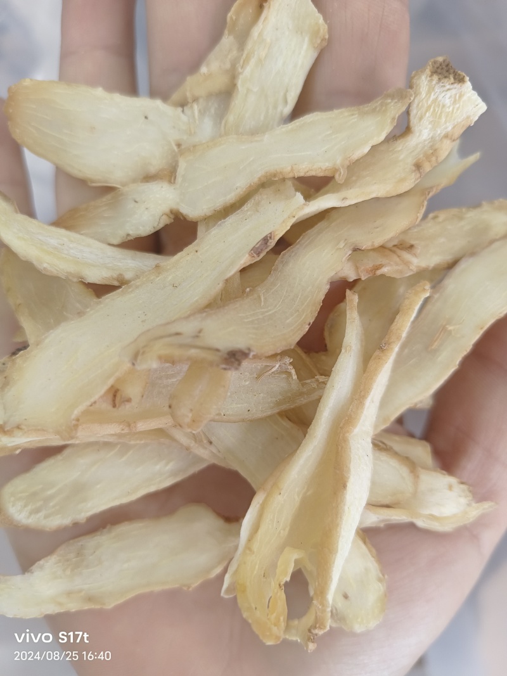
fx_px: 449
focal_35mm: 23
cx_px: 254
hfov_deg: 58.9
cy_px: 338
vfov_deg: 73.9
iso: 230
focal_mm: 5.5
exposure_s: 1/50
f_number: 1.88
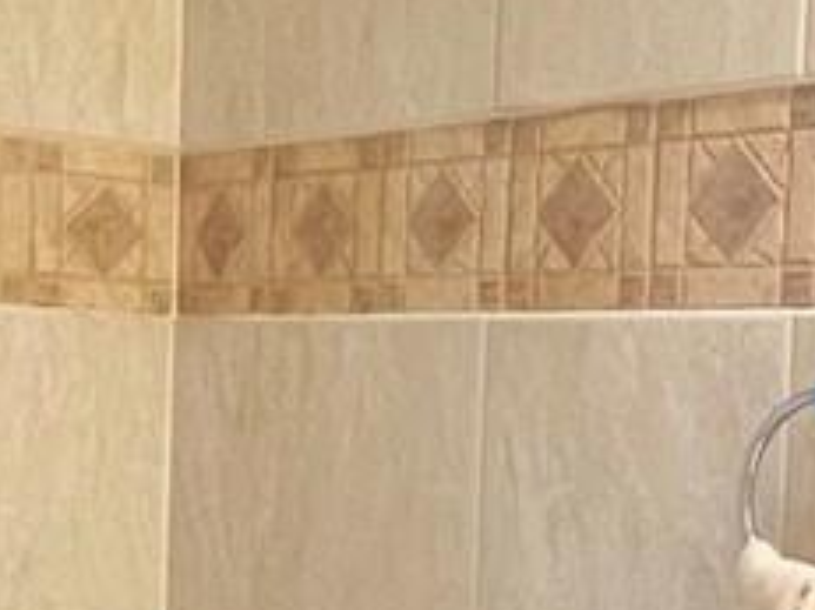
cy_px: 578
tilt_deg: -4.5
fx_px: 2118
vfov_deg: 16.1
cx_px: 378
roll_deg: -1.7
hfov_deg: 21.8
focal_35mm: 90
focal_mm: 1.57
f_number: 1.8
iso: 160
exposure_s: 1/120
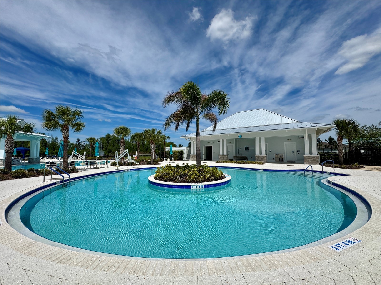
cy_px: 142
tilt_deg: +2.8
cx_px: 190
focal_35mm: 14
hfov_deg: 102.1
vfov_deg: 85.7
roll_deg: +0.5
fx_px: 154
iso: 40
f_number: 2.2
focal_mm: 2.22
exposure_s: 1/3906
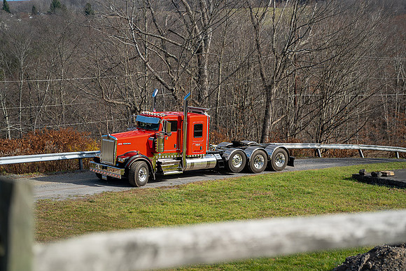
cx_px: 203
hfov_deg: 26.6
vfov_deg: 18.0
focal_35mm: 76
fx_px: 857
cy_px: 136
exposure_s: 1/40
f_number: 2.5
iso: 100
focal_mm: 76
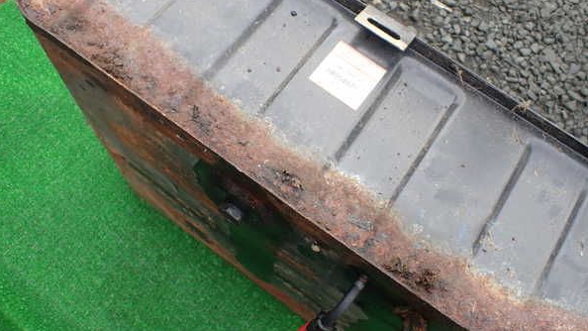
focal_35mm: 33
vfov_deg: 35.6
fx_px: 514
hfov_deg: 59.5
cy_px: 154
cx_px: 293
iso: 100
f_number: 2.3
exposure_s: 1/200
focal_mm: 5.4
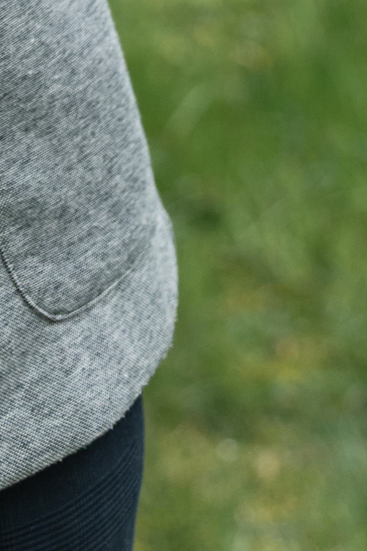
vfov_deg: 7.8
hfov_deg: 5.4
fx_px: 3794
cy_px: -739
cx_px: -511
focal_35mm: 248
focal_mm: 50
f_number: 2.8
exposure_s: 1/1600
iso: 450
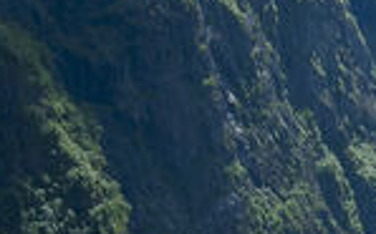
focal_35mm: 424
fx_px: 4343
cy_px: 354
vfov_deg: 3.1
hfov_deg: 4.9
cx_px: 719
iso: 320
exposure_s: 1/800
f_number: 9
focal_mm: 46
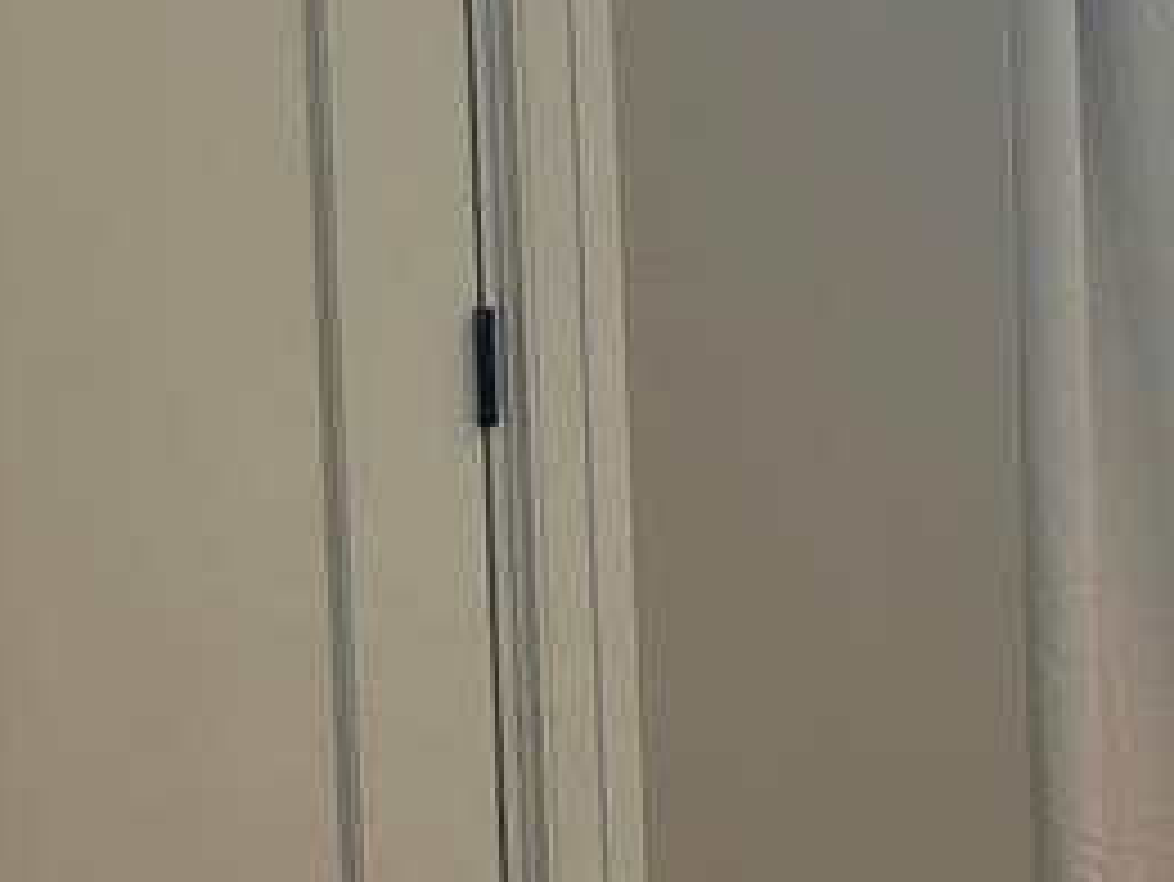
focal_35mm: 102
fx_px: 3461
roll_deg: +1.2
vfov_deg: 14.2
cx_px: 1678
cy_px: -112
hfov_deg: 17.6
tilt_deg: -3.4
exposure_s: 1/120
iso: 32
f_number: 1.5
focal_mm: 5.7
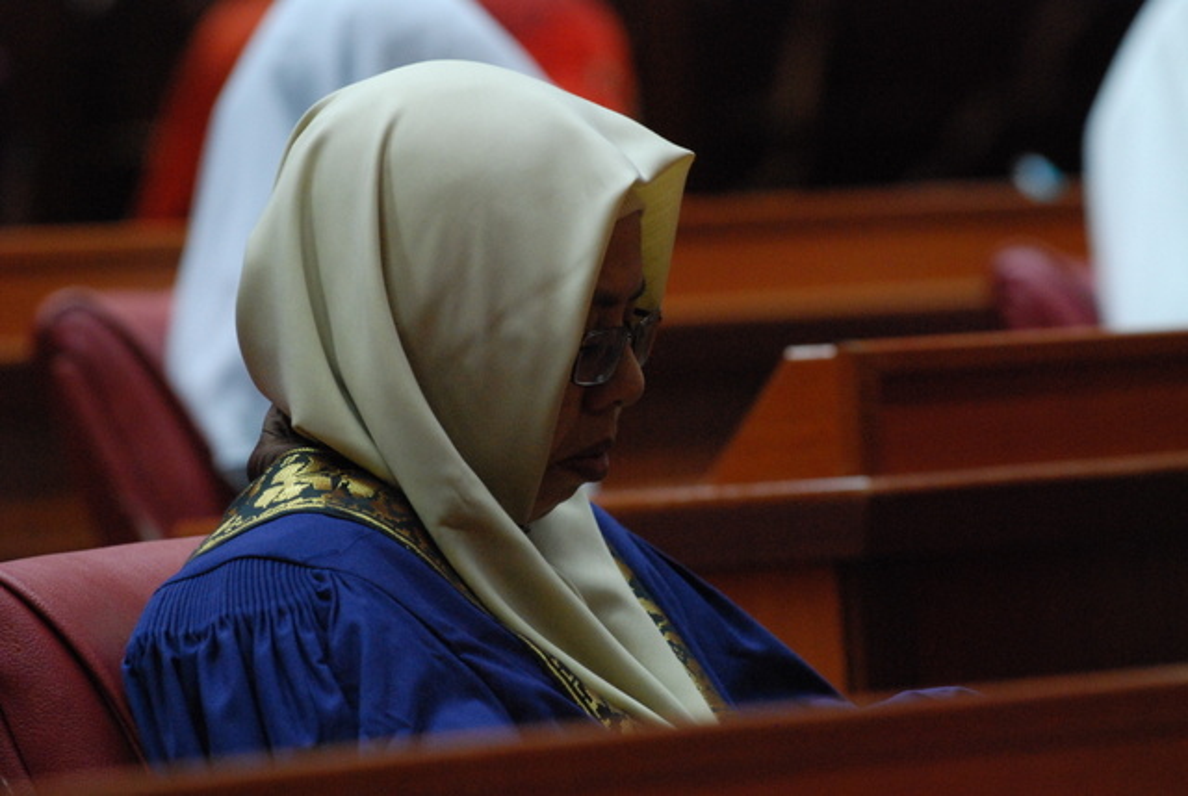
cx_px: 594
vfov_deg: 4.6
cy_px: 398
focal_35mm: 300
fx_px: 9916
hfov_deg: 6.9
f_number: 4.5
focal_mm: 200
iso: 1600
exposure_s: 1/50
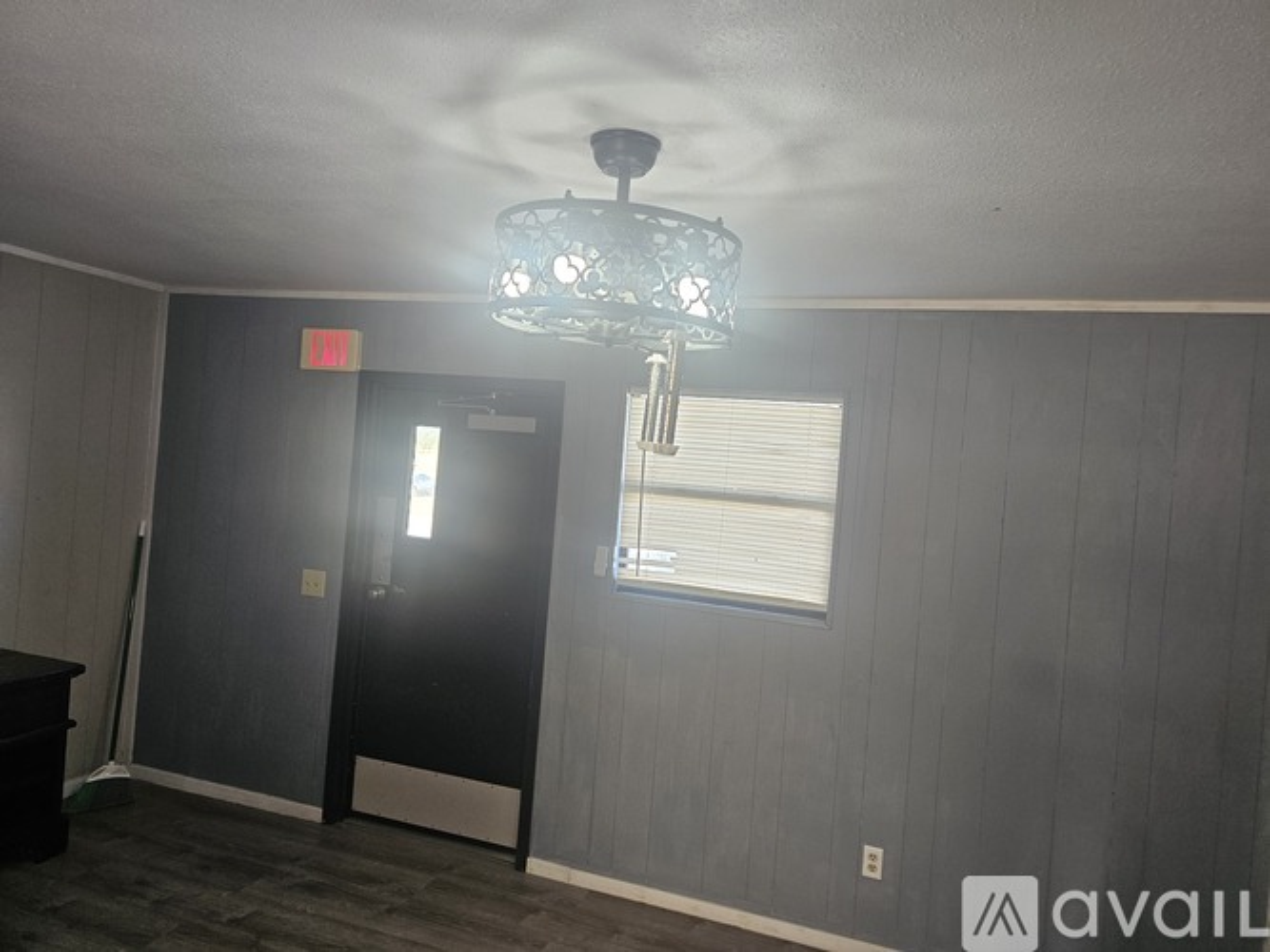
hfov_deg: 73.9
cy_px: 476
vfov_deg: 58.9
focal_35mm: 23
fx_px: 844
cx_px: 635
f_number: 1.7
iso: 250
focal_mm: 6.3
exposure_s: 1/170
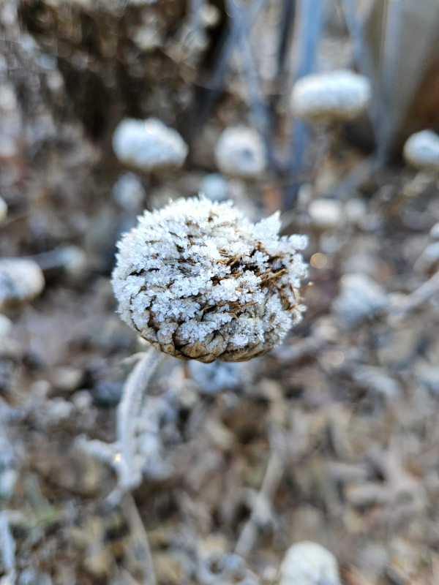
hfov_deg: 58.9
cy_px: 292
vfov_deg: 73.9
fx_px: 389
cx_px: 220
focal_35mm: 23
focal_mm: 5.4
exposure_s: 1/180
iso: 125
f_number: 1.8
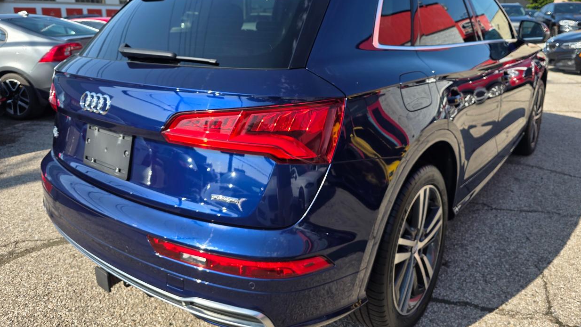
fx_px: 401
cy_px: 131
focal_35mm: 26
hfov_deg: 71.9
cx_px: 297
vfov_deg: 44.2
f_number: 1.7
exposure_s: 1/1117
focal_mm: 6.3
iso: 40
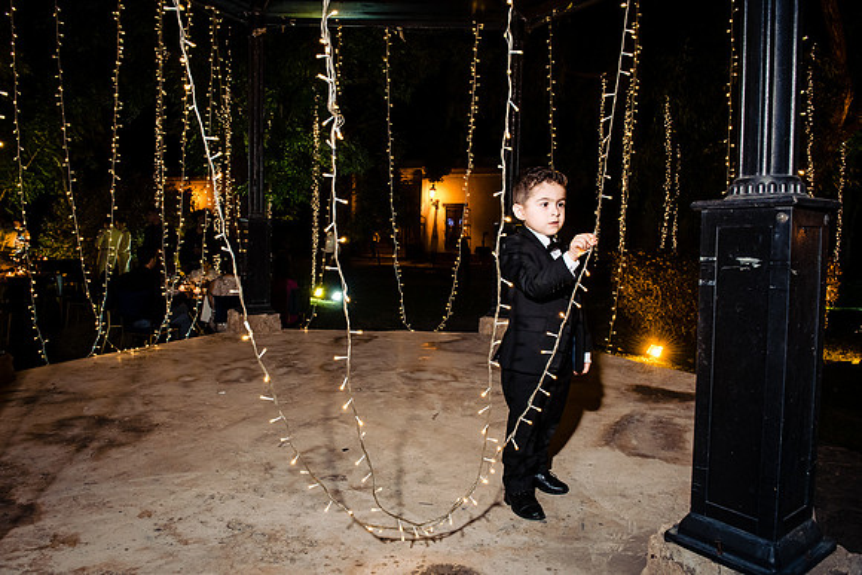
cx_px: 431
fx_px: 623
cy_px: 288
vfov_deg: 49.6
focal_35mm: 26
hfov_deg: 69.4
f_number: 8
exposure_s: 1/60
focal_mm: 26
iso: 2000
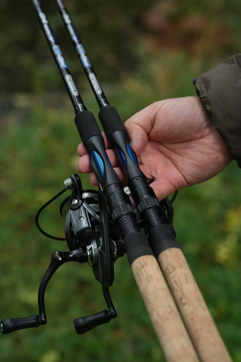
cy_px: 168
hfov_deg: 17.7
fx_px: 773
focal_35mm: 77
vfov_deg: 26.3
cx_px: 109
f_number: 4.5
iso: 800
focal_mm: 70
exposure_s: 1/250
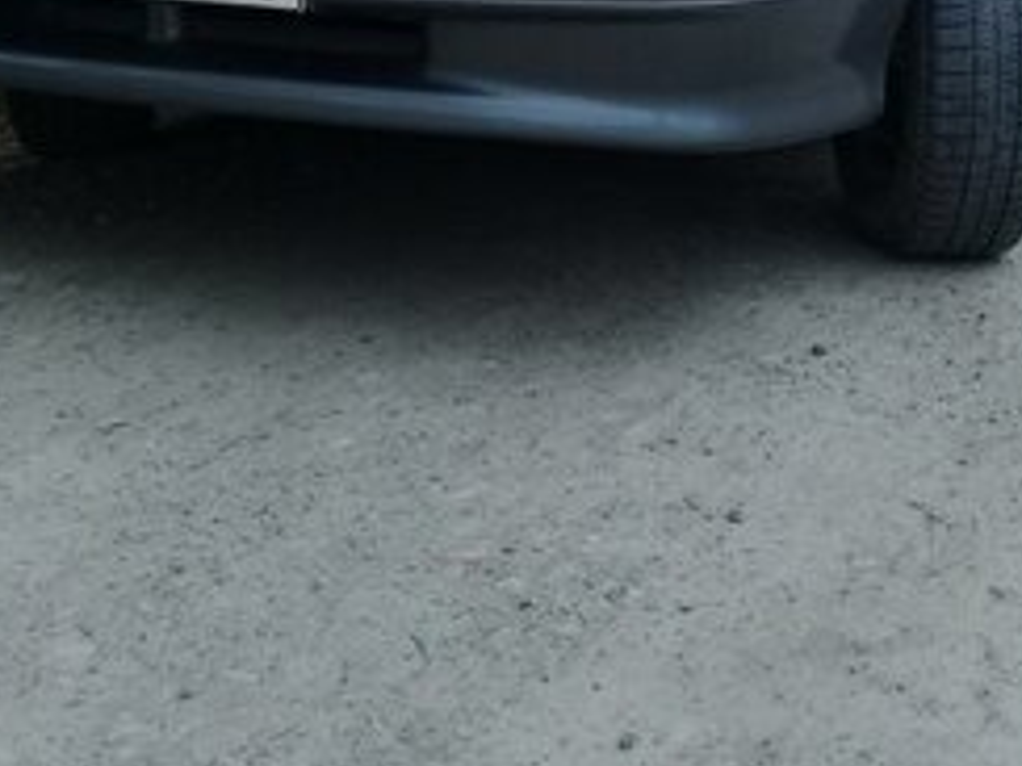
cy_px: -138
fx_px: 1860
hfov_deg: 30.7
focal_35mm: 63
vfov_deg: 21.7
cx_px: 524
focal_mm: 3.3
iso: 64
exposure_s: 1/612
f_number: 2.2
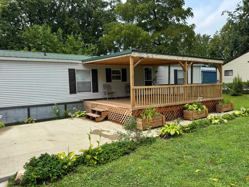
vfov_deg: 56.8
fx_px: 173
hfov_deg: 71.6
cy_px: 94
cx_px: 124
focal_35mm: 24
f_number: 1.78
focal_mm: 6.76
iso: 80
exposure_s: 1/2710
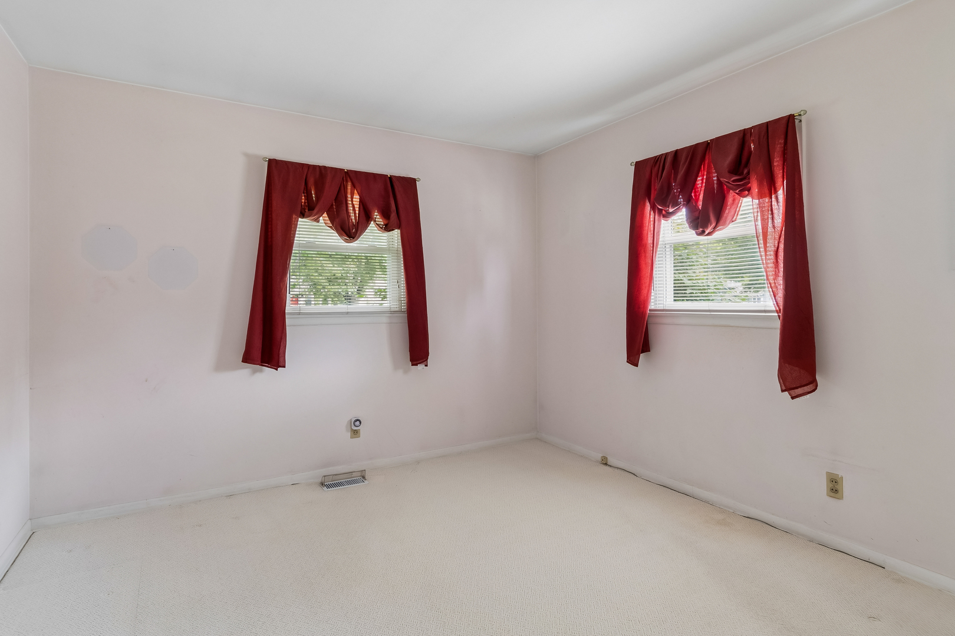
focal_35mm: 18
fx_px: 477
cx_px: 478
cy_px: 318
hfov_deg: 90.0
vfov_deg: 67.4
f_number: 8
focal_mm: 12
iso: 250
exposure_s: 1/5
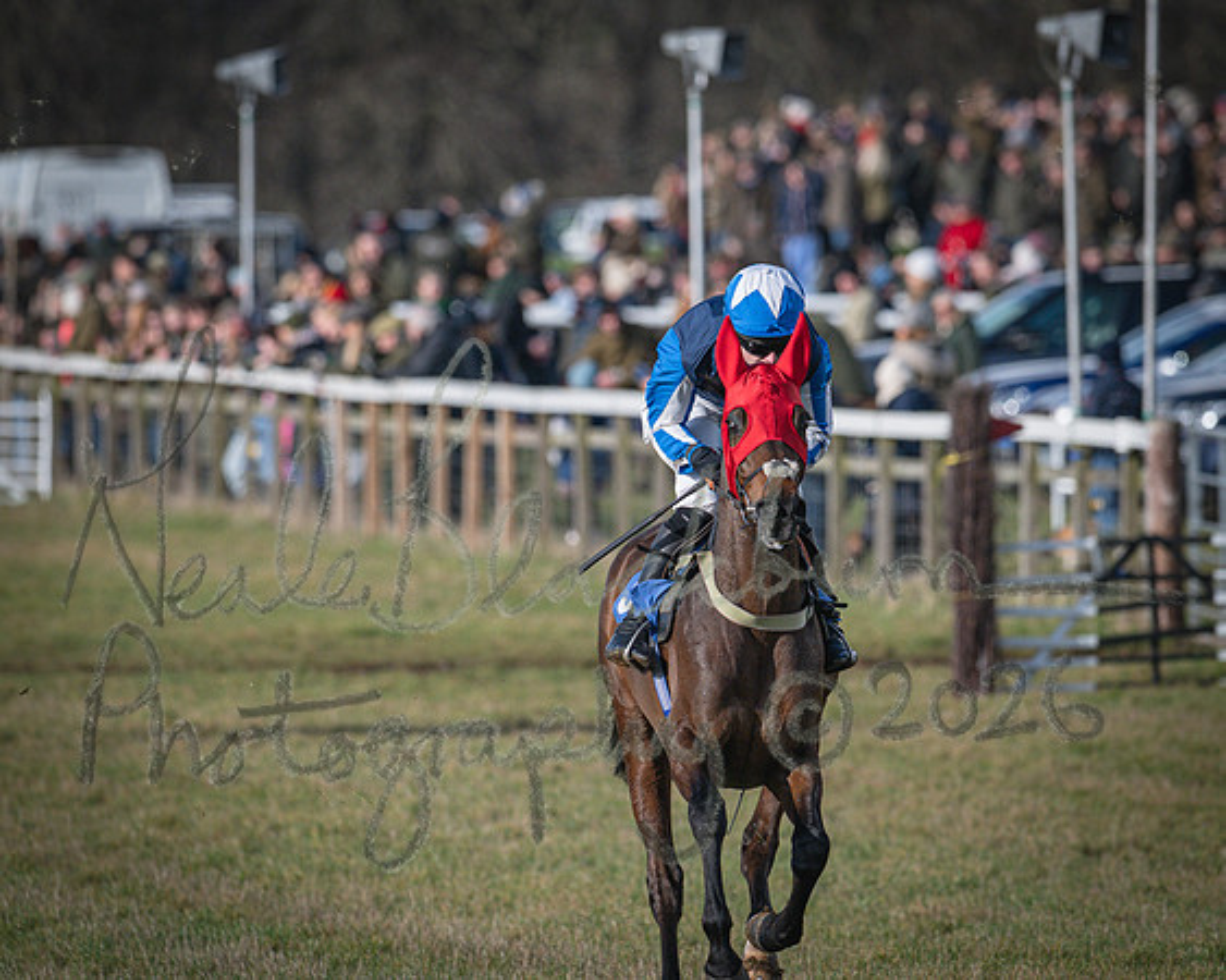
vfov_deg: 2.3
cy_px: 490
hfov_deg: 2.9
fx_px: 24521
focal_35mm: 676
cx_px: 613
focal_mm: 400
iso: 400
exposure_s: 1/3200
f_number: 5
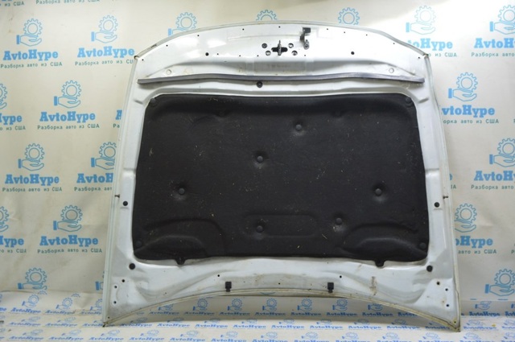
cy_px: 171
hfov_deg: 62.0
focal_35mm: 30
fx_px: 429
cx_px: 258
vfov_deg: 43.5
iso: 400
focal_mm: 20
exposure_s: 1/20
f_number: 5.6
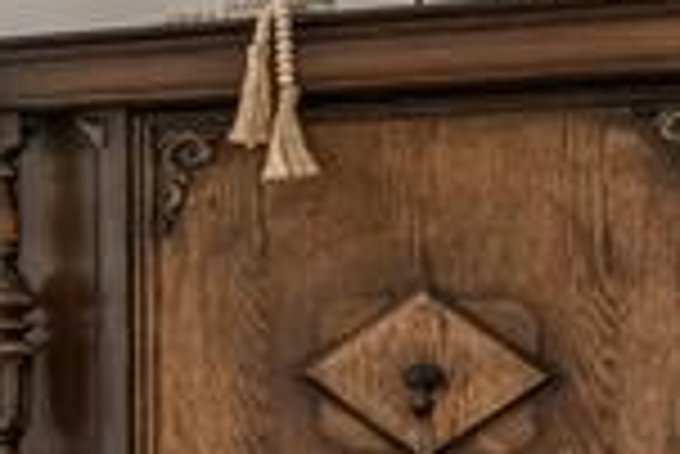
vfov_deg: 14.4
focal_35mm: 95
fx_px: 1796
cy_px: 315
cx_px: -1495
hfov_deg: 10.7
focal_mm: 14
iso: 400
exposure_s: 1/20
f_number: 13
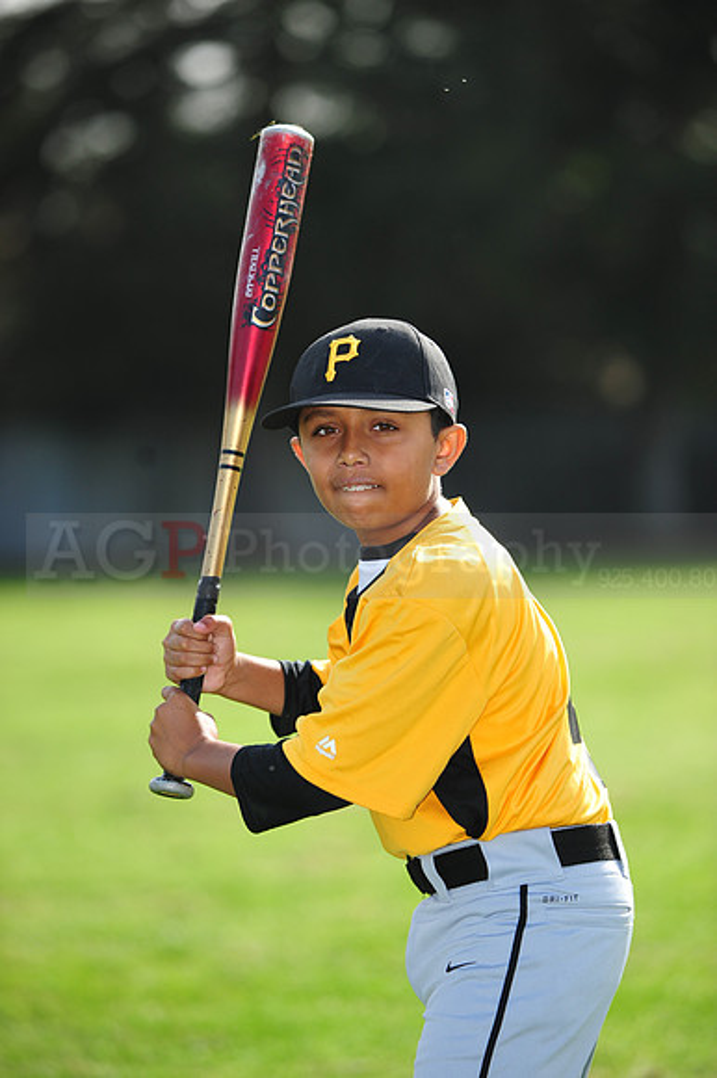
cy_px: 539
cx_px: 358
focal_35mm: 200
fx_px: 5982
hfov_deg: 6.9
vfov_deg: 10.3
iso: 400
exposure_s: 1/1600
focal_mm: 200
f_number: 4.5
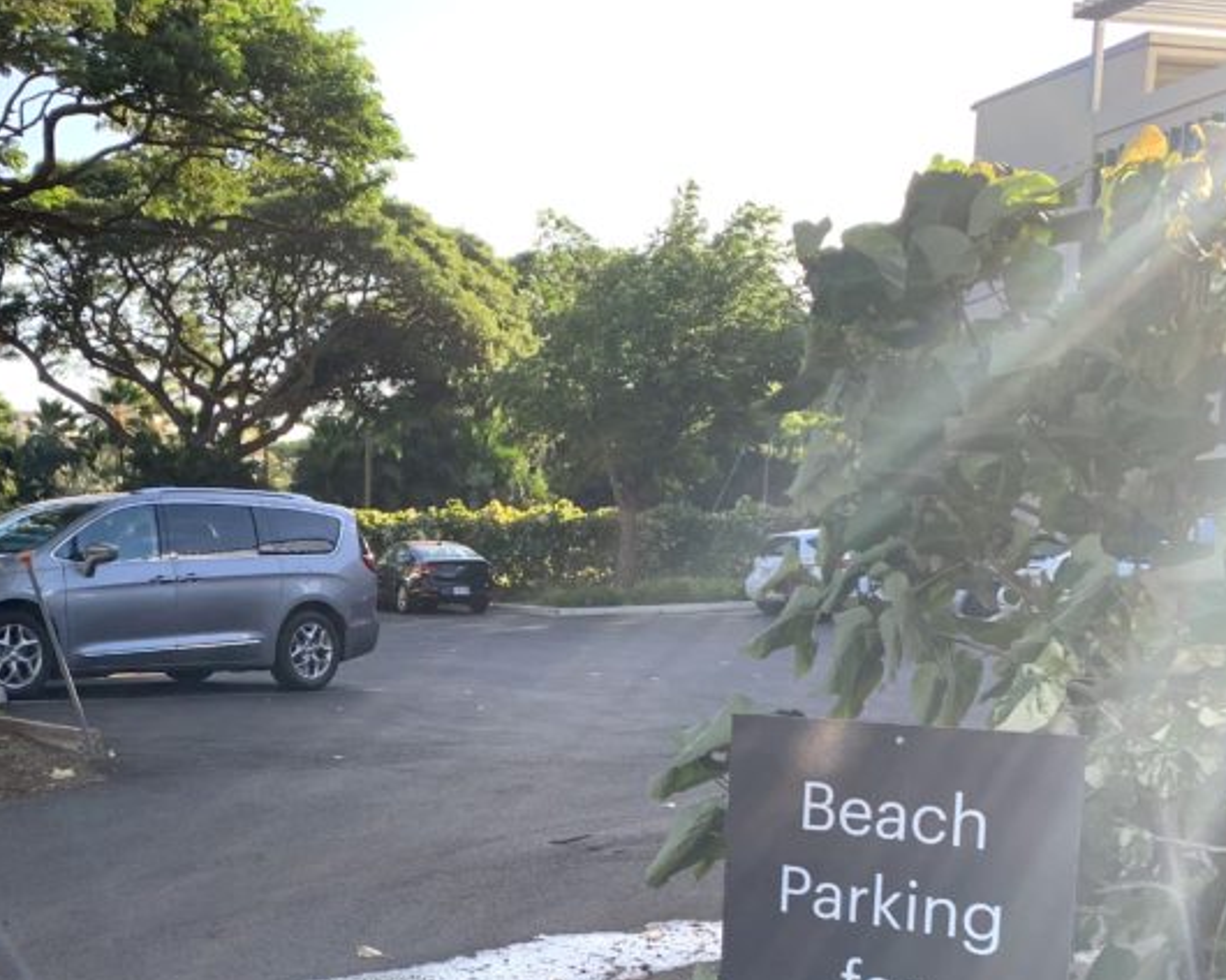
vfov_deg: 29.7
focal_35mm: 49
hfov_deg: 36.8
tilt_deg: -10.3
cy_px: 864
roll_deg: -0.5
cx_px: 252
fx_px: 1778
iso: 25
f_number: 1.8
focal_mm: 4.25
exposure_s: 1/287
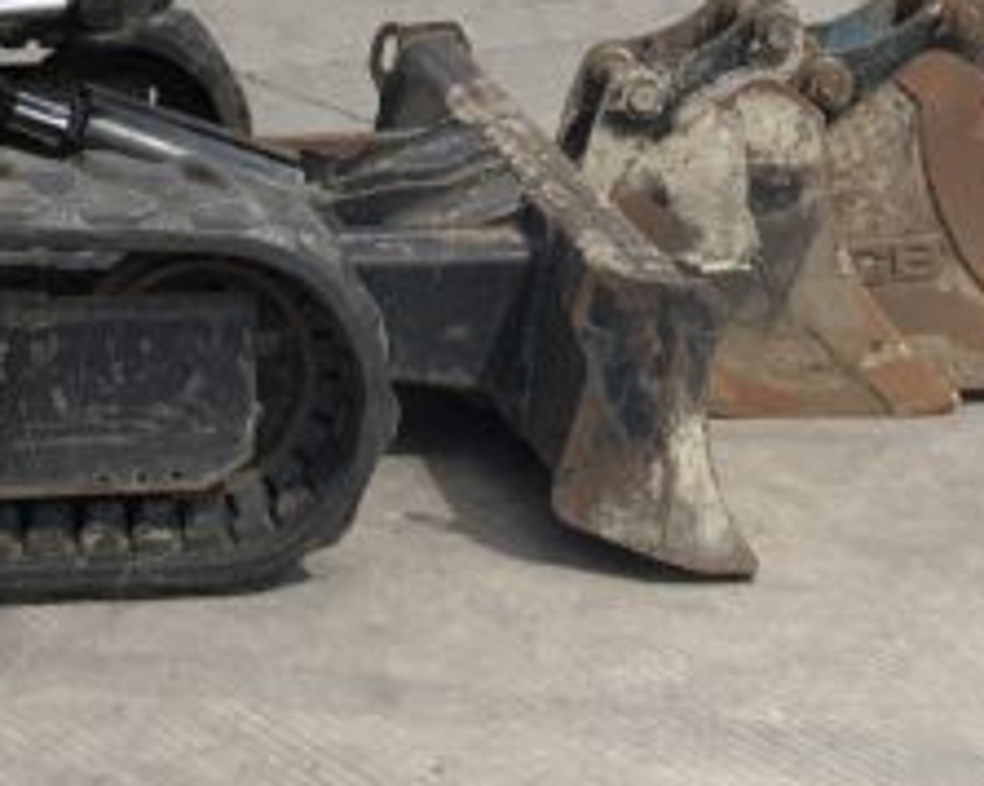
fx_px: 3783
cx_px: 375
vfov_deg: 11.1
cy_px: -592
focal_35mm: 130
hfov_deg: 14.8
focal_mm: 3
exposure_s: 1/1577
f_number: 1.8
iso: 16
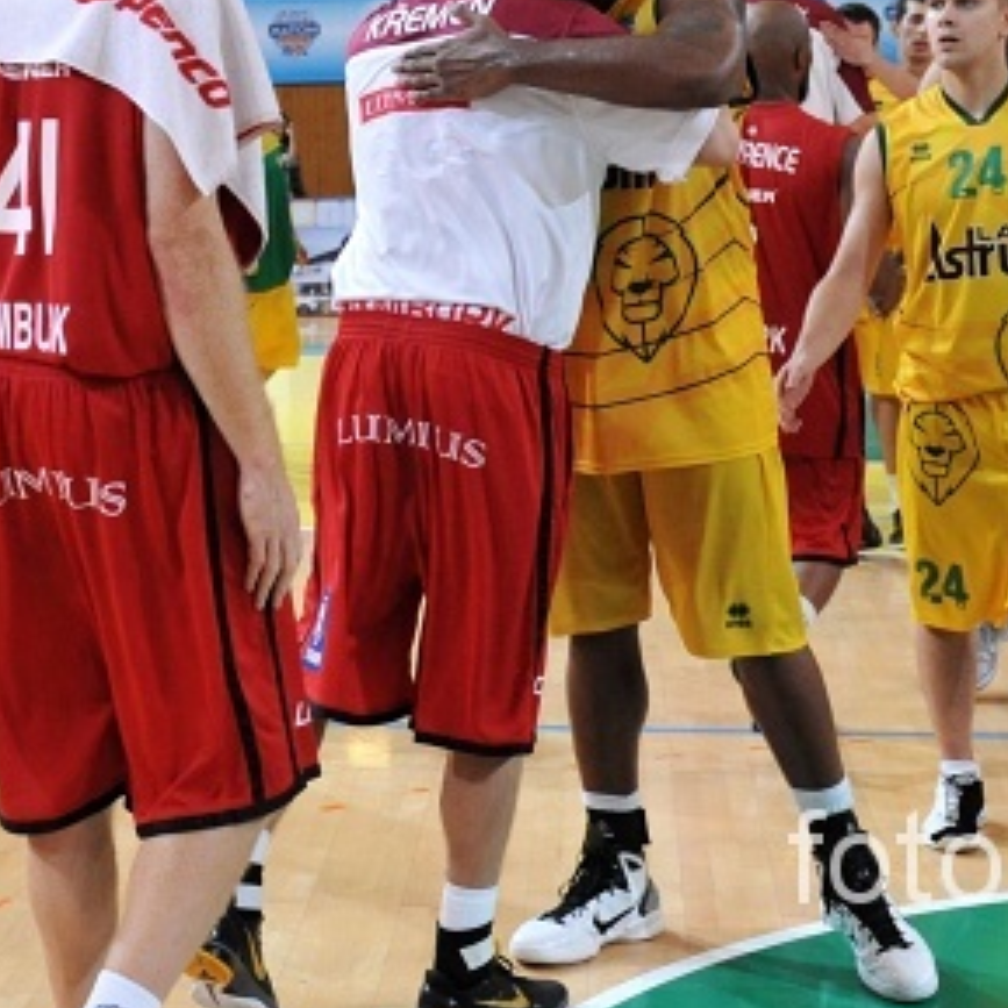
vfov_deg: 26.8
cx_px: 230
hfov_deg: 26.5
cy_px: 419
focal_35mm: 64
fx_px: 2108
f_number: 3.5
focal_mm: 29
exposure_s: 1/640
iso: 3200
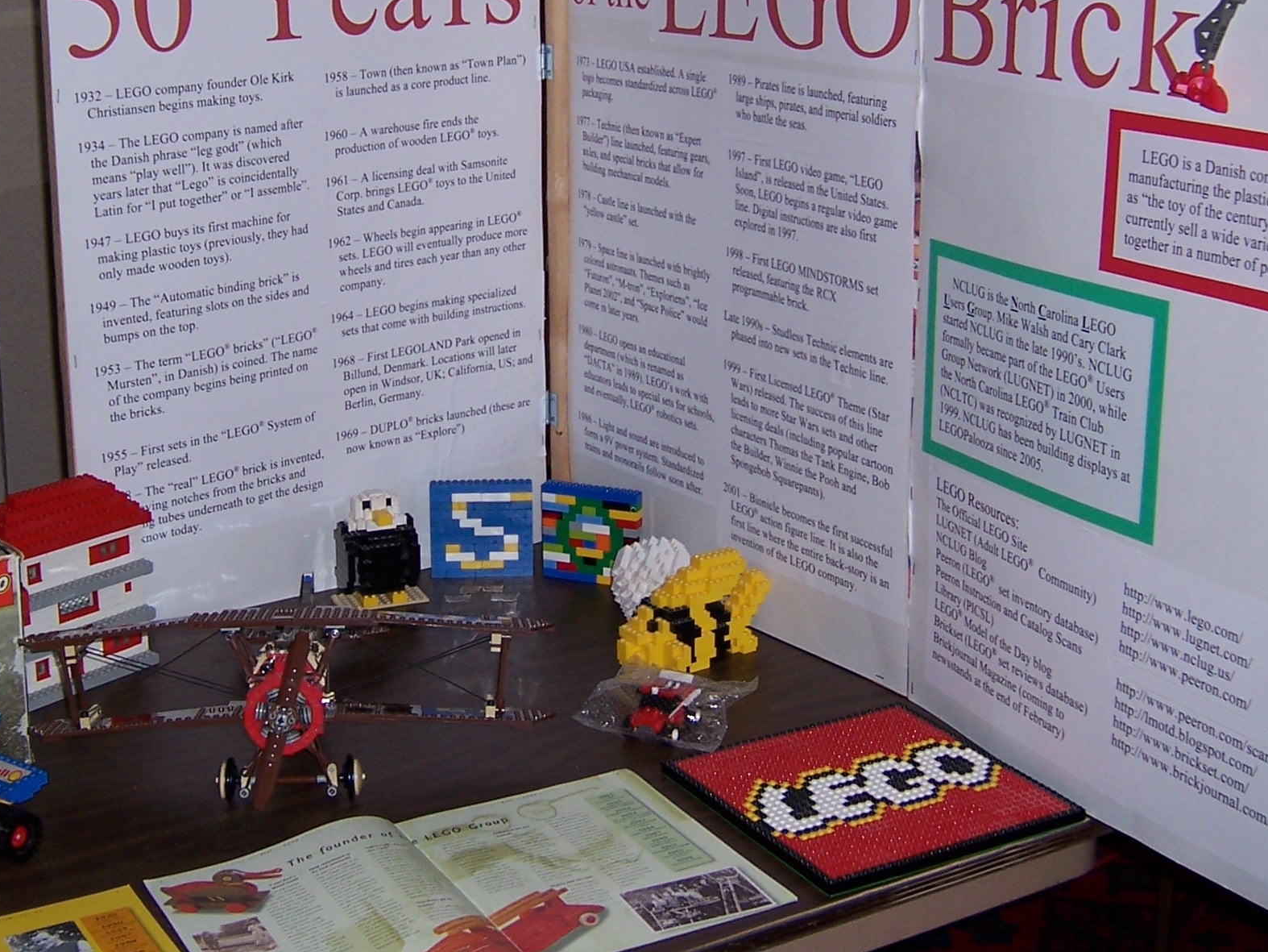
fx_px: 1978
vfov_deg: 26.8
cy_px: 281
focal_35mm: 54
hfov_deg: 35.5
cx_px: 536
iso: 80
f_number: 2.8
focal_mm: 5.5
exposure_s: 1/60
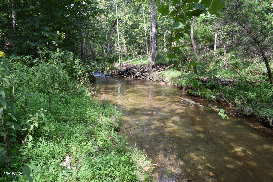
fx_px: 205
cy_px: 91
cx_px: 136
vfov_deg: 47.9
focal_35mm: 27
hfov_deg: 67.4
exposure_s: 1/160
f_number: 6.3
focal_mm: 18
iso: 400
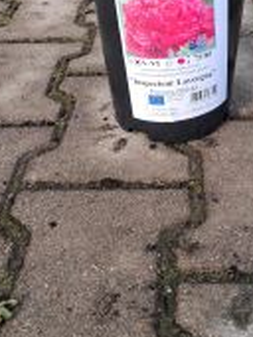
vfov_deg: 33.4
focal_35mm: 54
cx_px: 158
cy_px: 26
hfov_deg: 26.9
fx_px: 527
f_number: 1.8
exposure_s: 1/188
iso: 50
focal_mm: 4
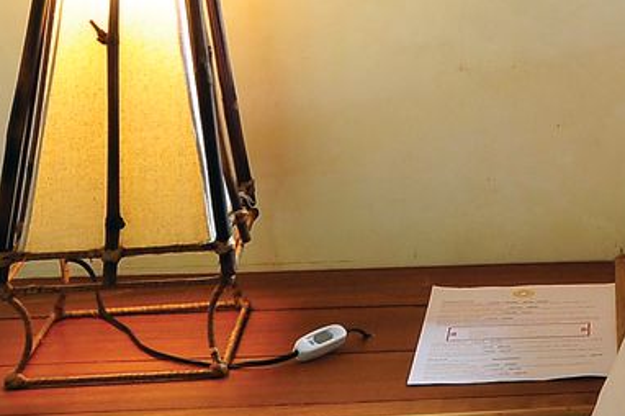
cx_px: 812
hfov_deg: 17.5
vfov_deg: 11.7
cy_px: -282
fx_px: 1908
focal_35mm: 110
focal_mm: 14
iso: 200
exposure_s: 1/2.5
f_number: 10
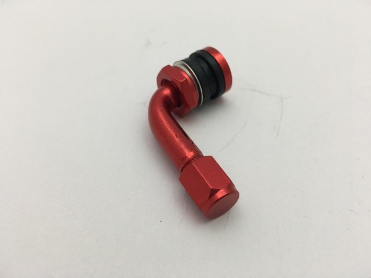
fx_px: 311
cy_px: 139
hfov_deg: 61.7
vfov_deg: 48.2
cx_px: 186
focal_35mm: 29
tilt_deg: -46.6
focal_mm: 4.15
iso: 100
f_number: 2.2
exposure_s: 1/30
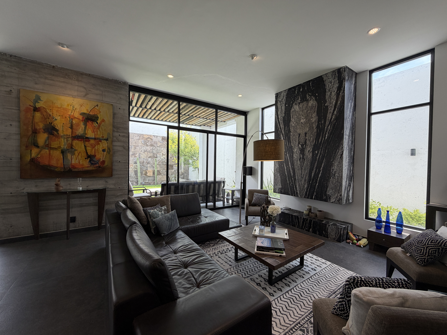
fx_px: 181
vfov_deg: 85.7
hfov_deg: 102.1
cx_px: 224
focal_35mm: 14
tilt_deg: -0.9
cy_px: 168
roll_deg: -0.7
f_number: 2.2
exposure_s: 1/142
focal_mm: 2.22
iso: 40
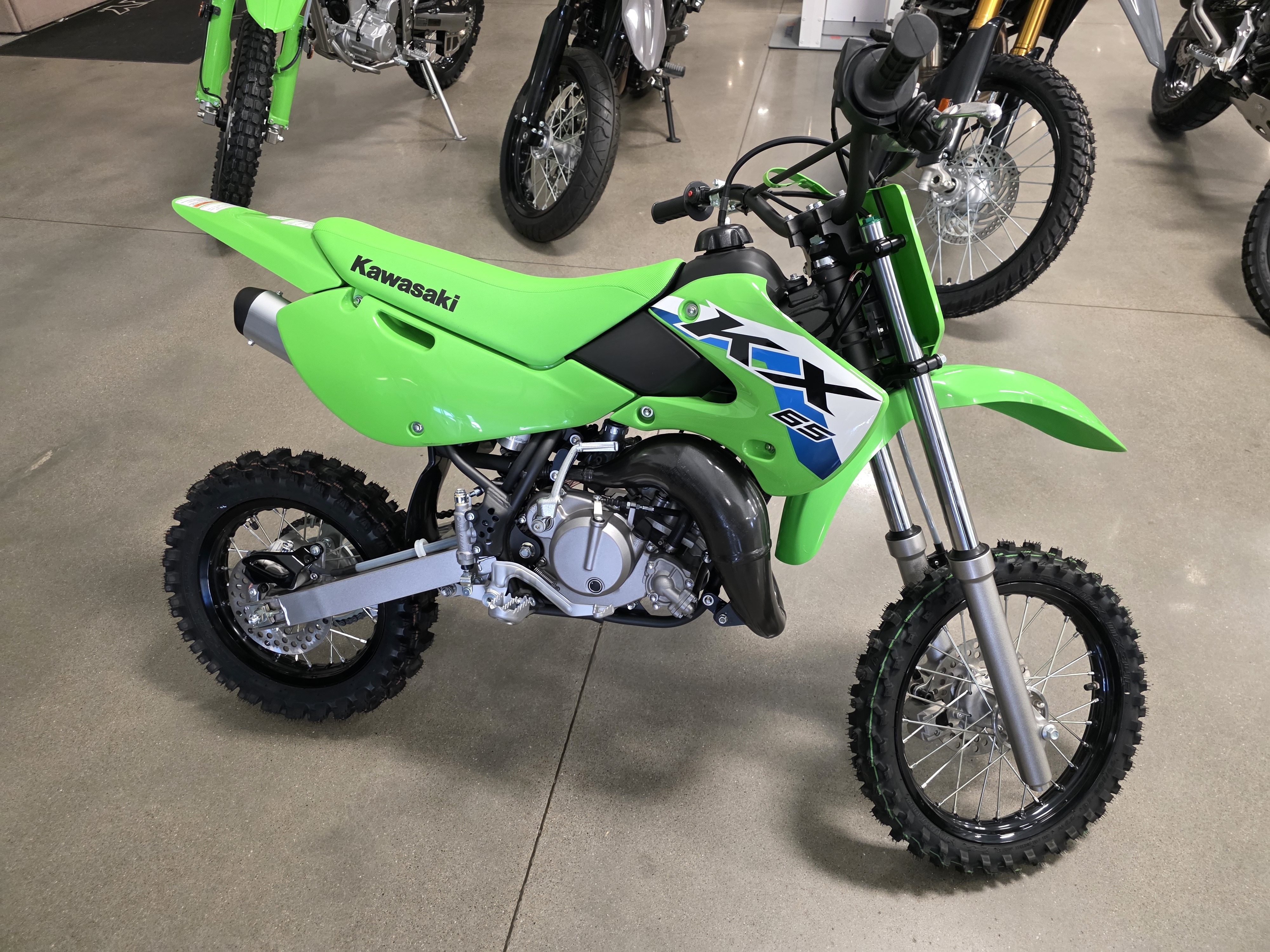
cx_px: 635
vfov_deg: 58.9
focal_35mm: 23
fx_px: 844
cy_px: 476
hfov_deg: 73.9
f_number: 1.7
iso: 800
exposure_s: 1/120
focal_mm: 6.3
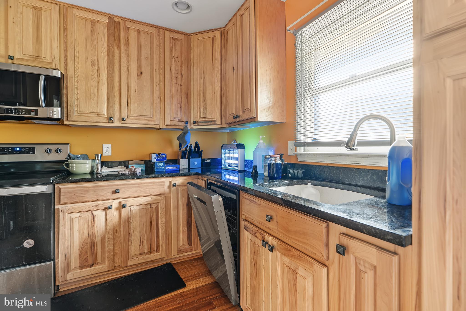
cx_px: 233
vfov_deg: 73.7
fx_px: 207
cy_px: 156
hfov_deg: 96.7
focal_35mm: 16
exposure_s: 10
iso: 250
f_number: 5.6
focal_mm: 16
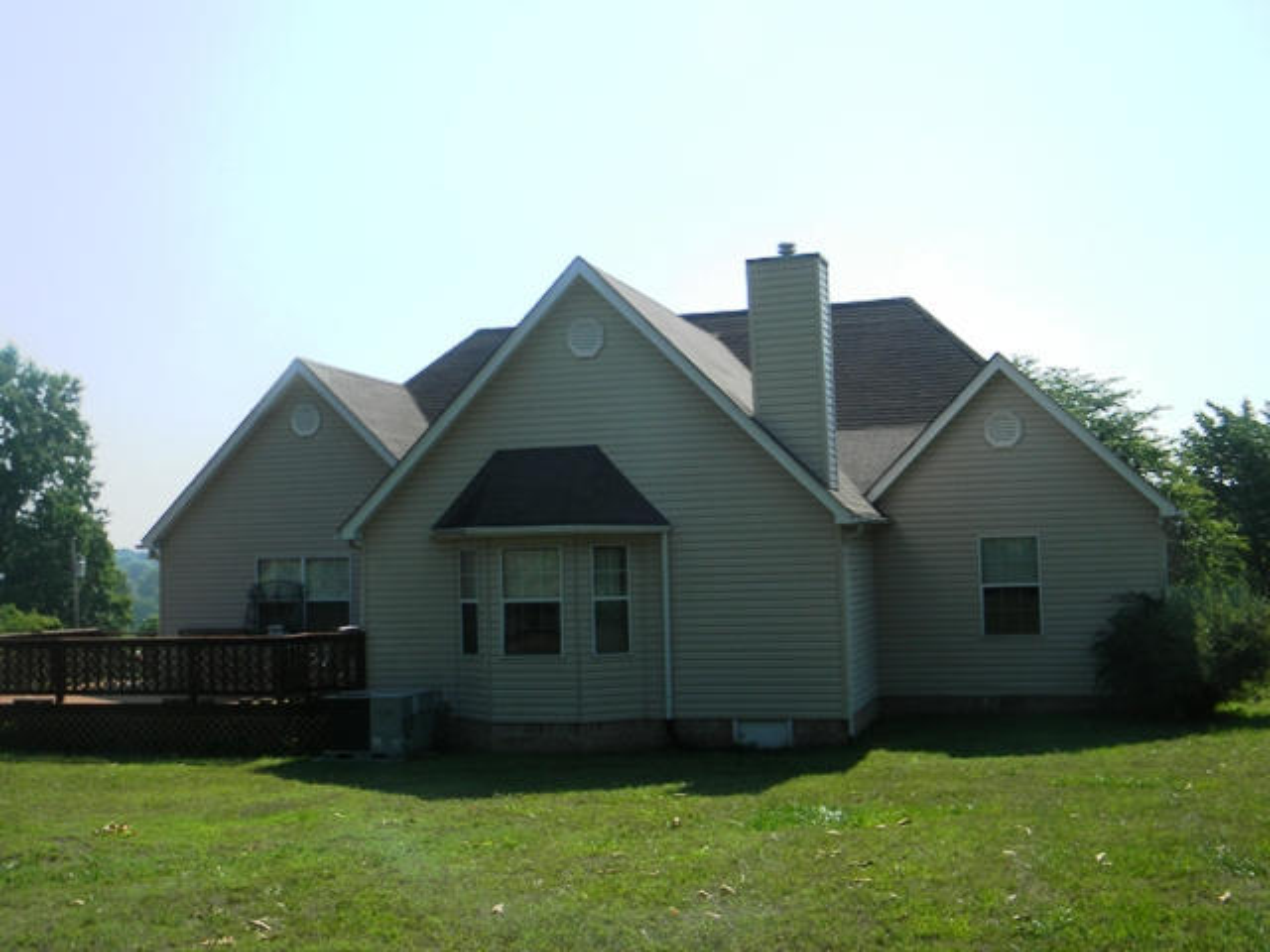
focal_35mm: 41
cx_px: 635
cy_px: 476
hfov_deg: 45.8
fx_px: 1504
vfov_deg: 35.1
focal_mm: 7.3
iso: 80
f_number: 3.8
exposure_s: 1/855
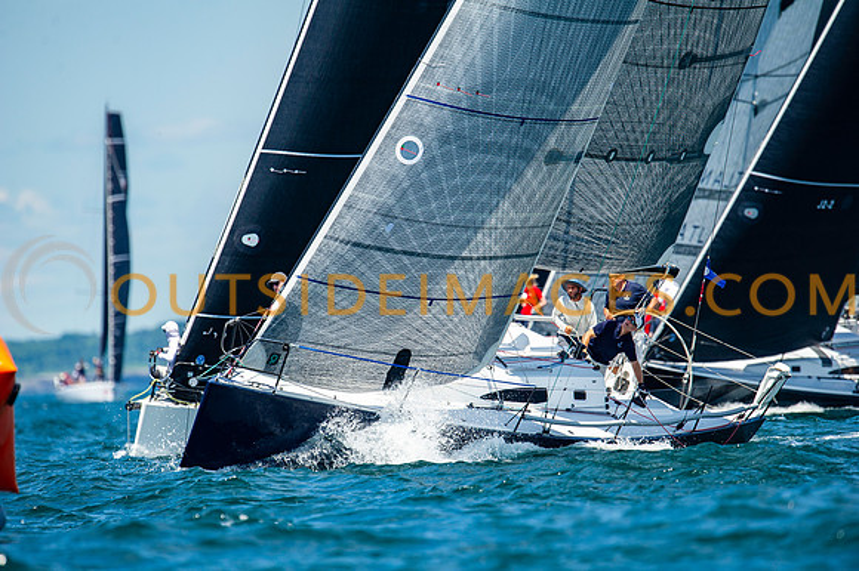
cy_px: 286
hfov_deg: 3.4
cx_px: 430
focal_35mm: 600
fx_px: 14308
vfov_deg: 2.3
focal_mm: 600
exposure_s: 1/2000
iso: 400
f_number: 5
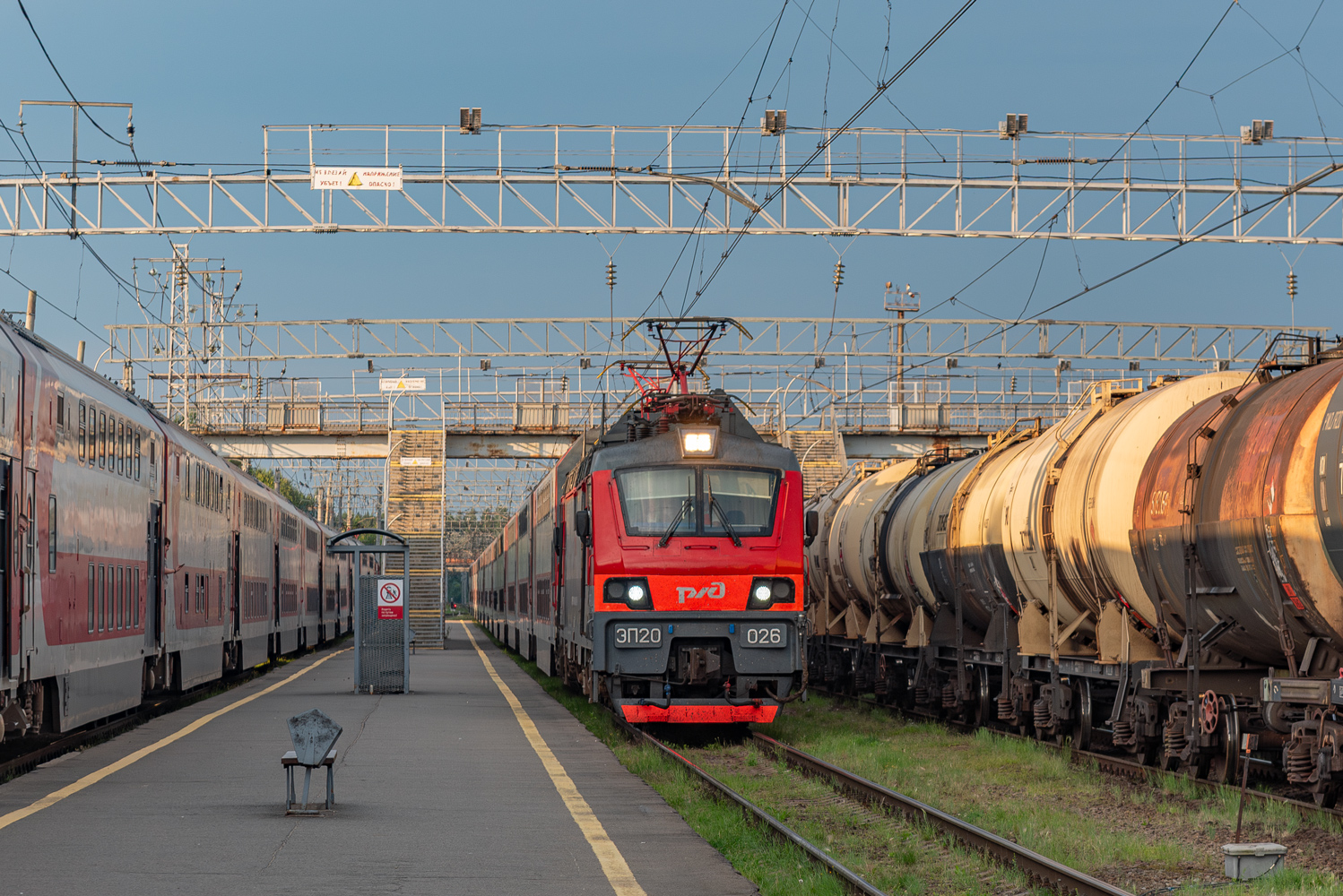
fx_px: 3060
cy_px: 448
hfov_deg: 24.8
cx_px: 672
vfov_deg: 16.7
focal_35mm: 82
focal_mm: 82
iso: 200
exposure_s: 1/400
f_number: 5.6
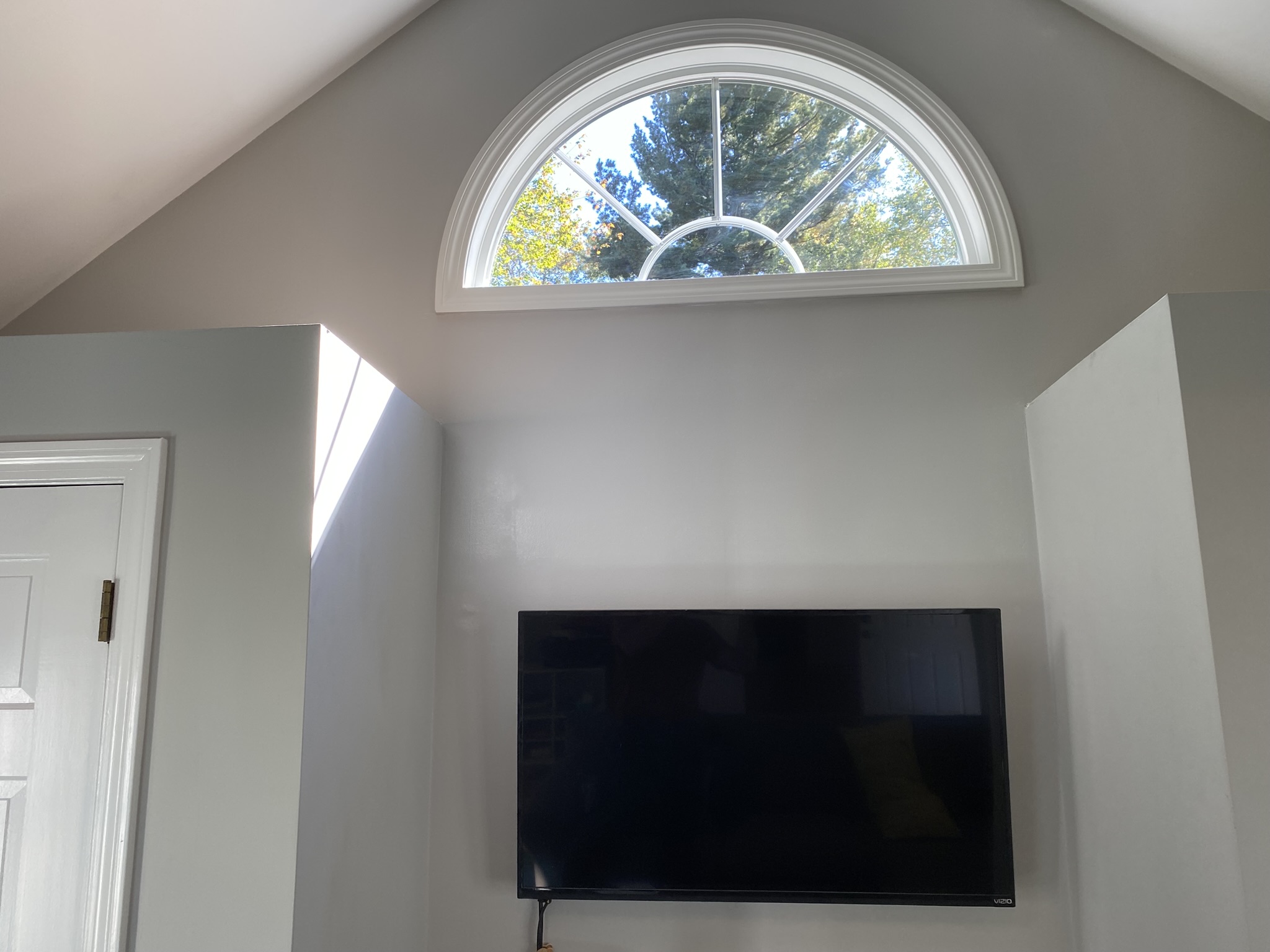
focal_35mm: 26
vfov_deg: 53.1
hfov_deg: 67.3
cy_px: 476
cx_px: 635
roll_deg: -0.1
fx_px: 954
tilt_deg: +9.0
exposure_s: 1/122
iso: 40
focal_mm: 4.25
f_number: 1.8
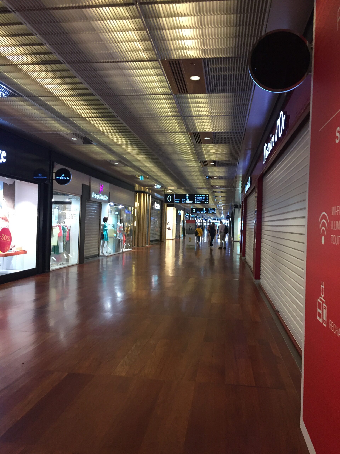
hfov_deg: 48.2
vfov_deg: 61.7
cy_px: 227
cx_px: 170
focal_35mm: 29
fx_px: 380
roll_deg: +0.1
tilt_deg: +1.2
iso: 80
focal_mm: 4.15
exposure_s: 1/33
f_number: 2.2
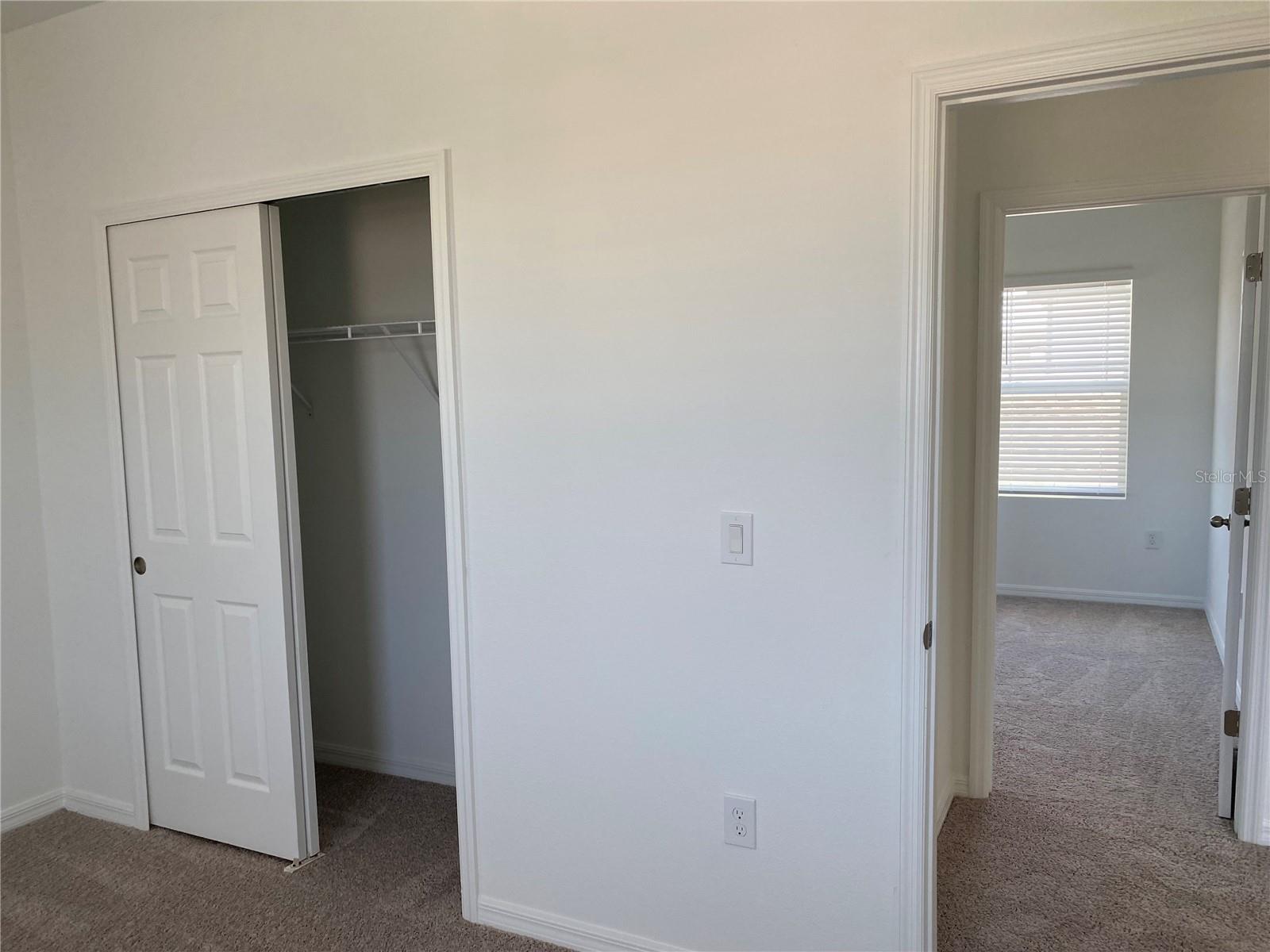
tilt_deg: -5.3
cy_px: 476
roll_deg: +2.8
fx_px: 954
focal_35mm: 26
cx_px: 635
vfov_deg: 53.1
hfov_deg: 67.3
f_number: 1.8
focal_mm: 4.25
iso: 80
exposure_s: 1/122
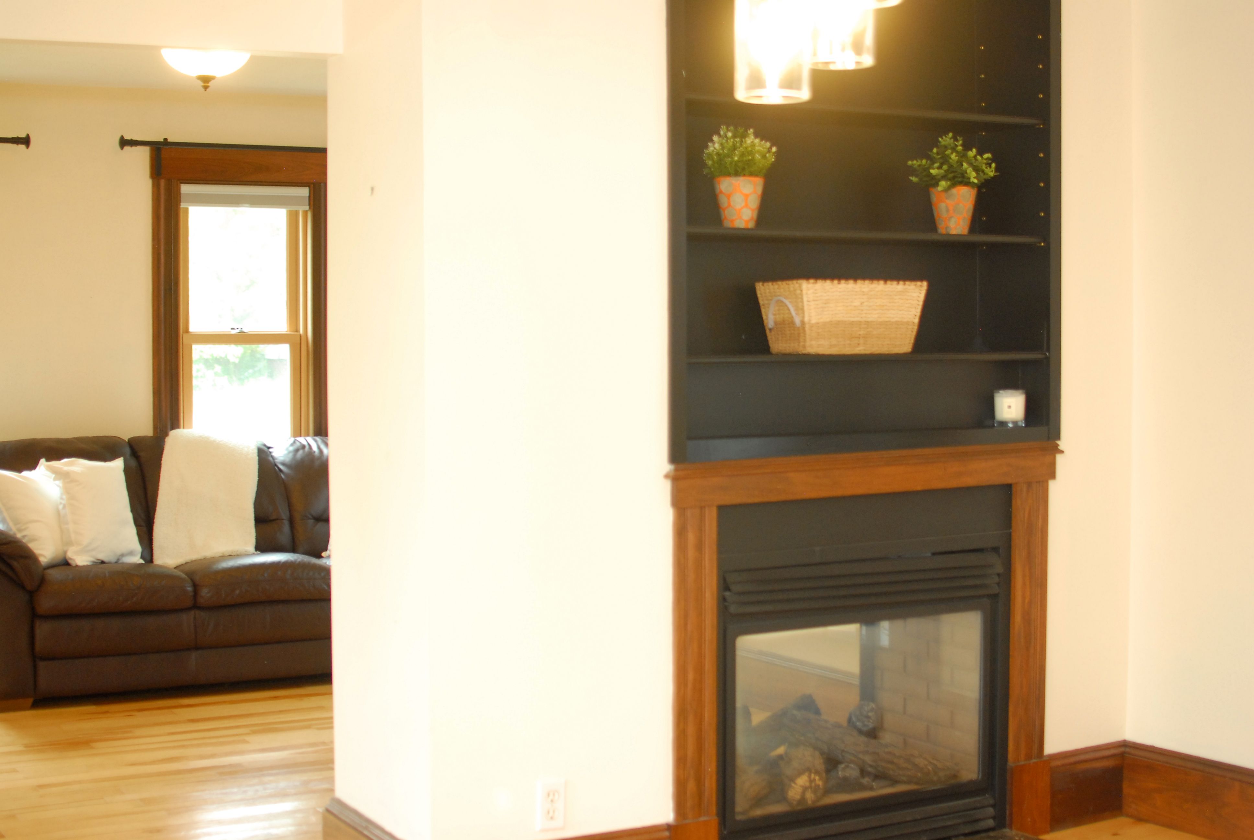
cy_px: 420
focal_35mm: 52
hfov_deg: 37.8
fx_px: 1831
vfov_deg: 25.8
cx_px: 627
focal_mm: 35
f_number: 2.5
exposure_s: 1/80
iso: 500
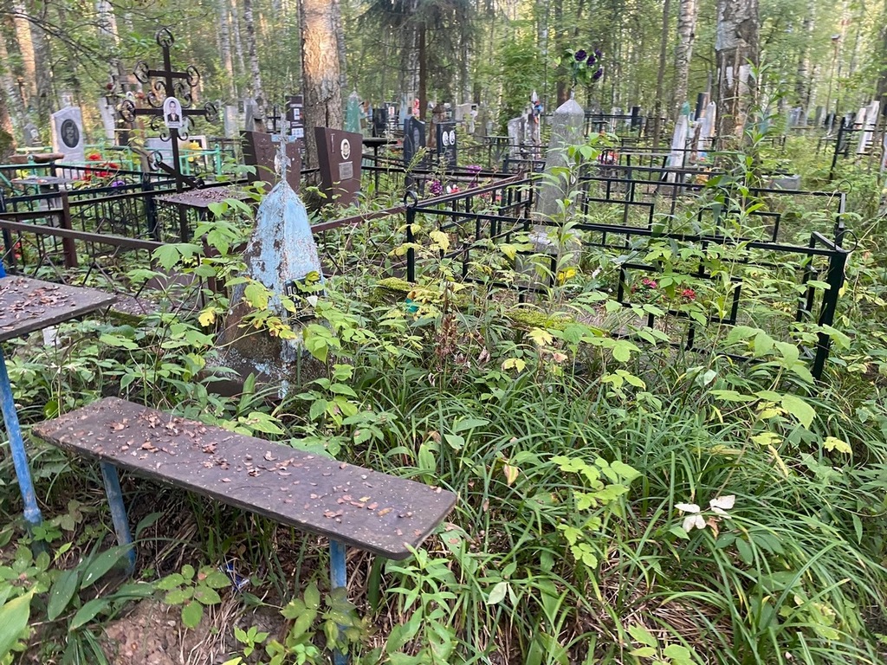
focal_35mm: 26
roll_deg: +1.7
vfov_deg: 53.1
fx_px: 666
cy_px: 332
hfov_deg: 67.3
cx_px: 444
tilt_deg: -18.0
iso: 200
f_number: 1.8
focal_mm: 4.25
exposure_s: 1/60
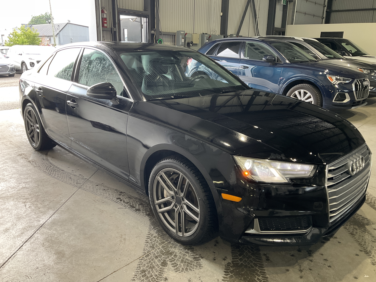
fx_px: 315
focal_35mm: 29
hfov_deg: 61.7
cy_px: 141
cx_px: 188
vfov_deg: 48.2
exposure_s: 1/81
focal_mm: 3
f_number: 1.8
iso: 64
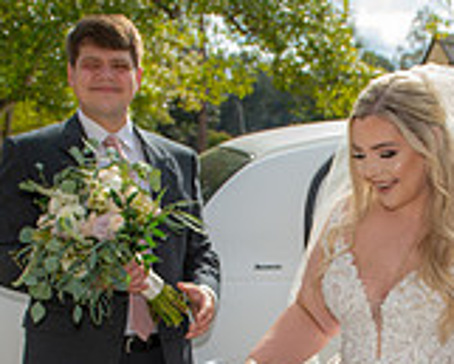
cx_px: 338
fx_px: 1089
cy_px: 378
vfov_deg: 18.4
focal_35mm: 81
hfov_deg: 23.3
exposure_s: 1/500
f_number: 5
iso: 64
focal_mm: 24
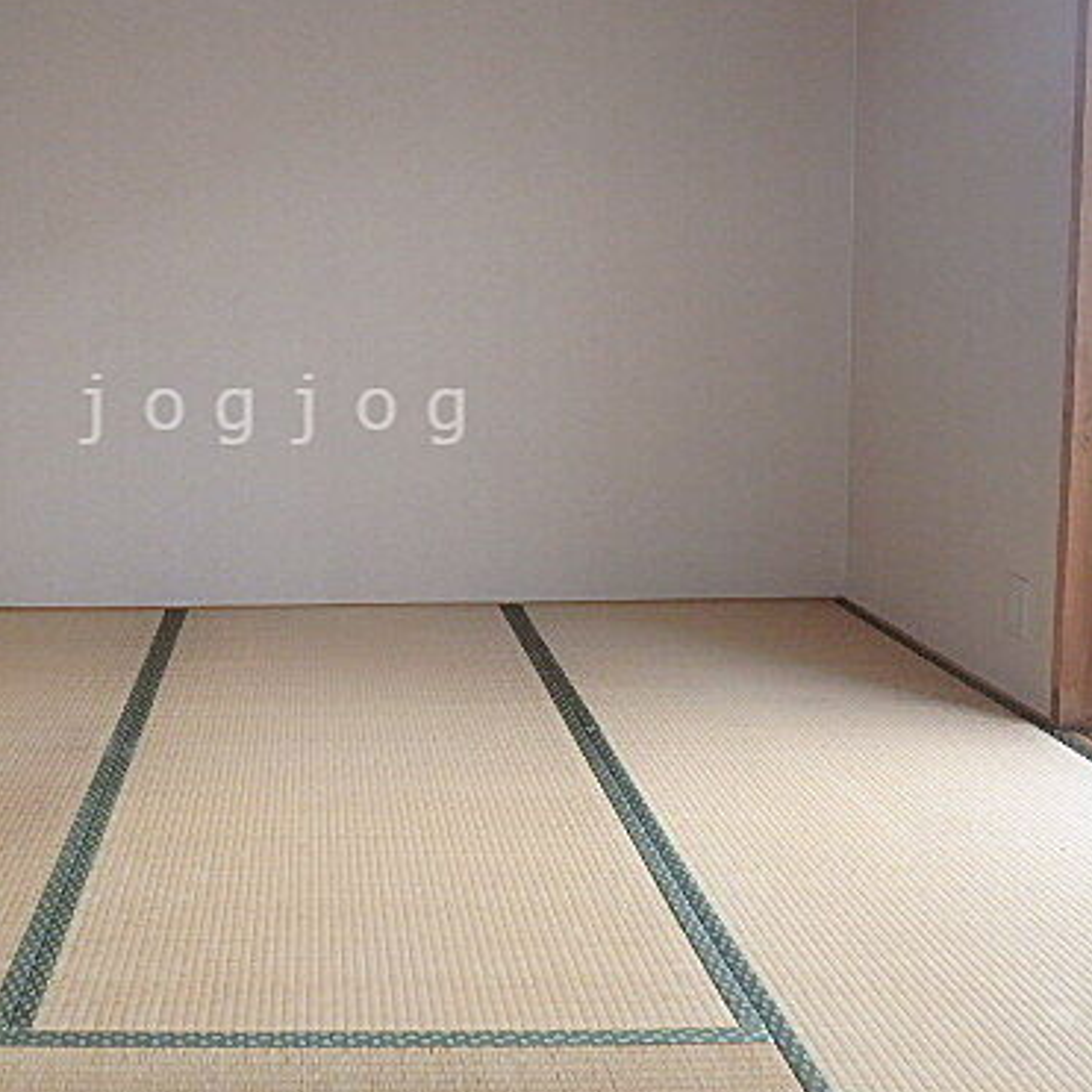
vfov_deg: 50.6
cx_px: 280
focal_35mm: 32
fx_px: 1142
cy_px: 409
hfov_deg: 49.2
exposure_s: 1/50
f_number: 3.5
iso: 200
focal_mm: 3.7
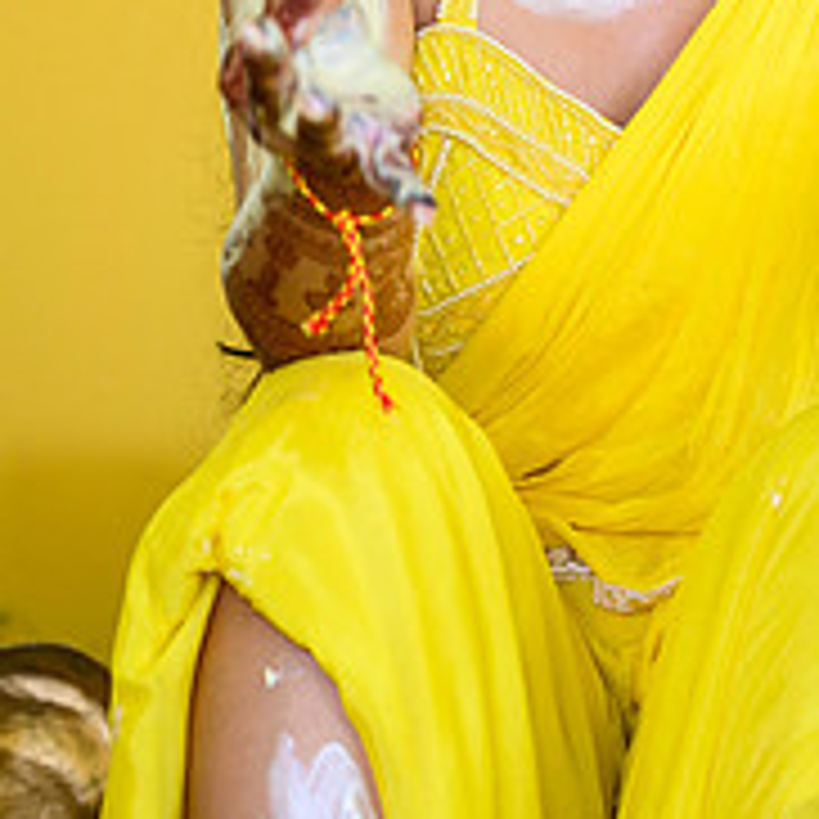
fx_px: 6317
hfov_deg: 7.4
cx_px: 678
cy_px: -201
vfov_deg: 7.3
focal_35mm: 236
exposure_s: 1/125
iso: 640
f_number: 3.5
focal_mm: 70
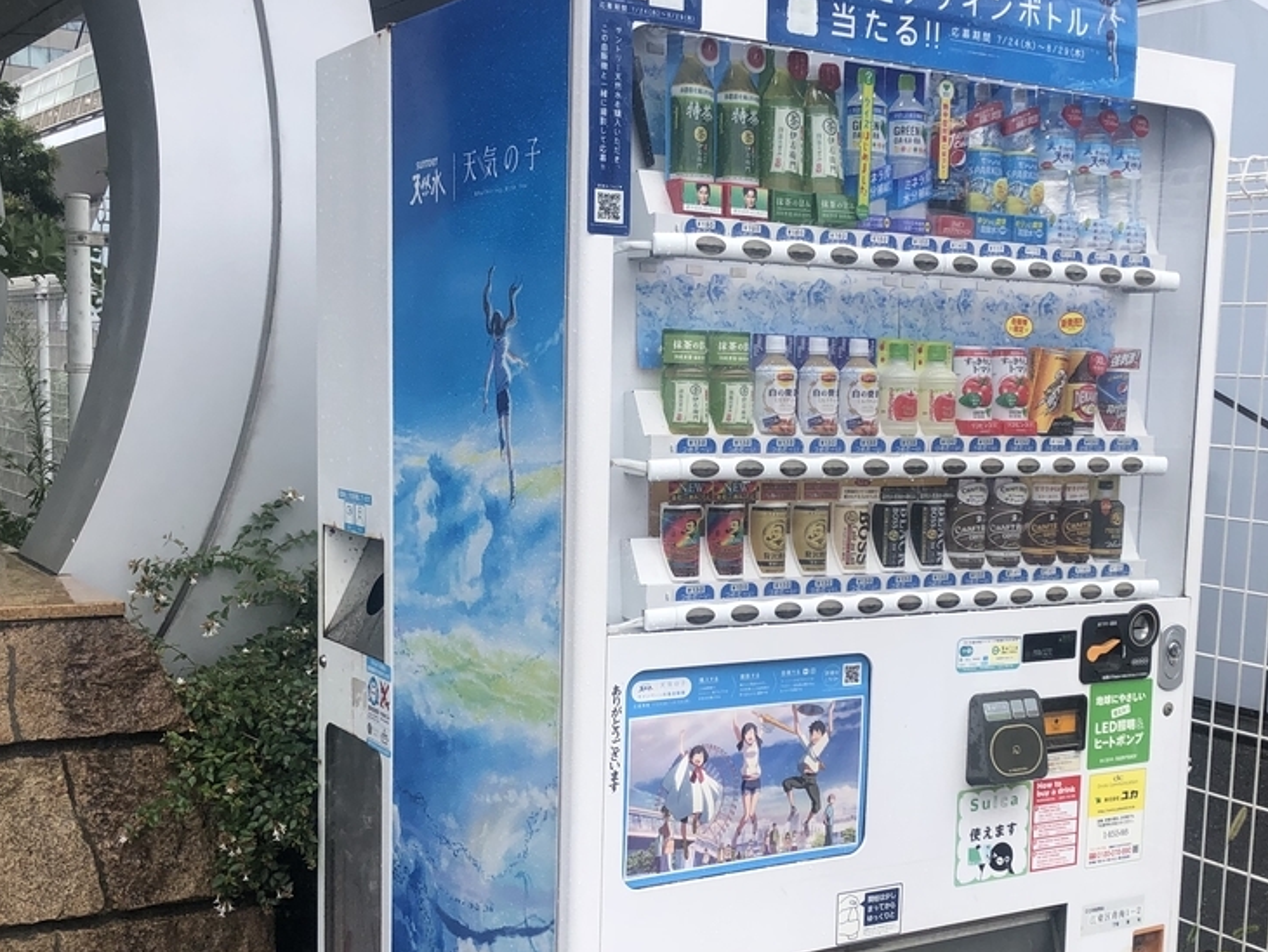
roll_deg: -0.8
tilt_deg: -7.9
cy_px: 598
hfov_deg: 41.1
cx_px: 745
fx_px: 1686
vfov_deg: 31.4
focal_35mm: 46
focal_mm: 3.99
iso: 20
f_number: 1.8
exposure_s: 1/774
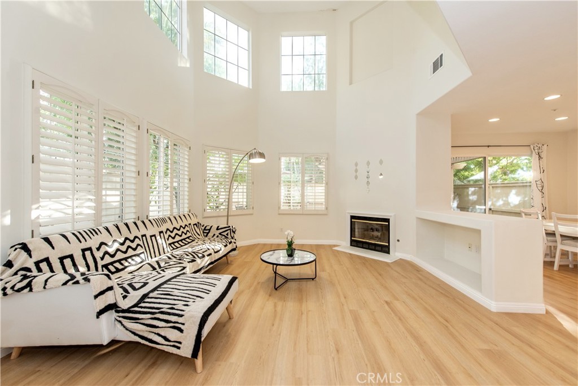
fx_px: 225
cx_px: 289
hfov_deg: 104.2
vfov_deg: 81.2
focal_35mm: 14
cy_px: 193
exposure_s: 1/125
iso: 800
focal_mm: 14
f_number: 5.6
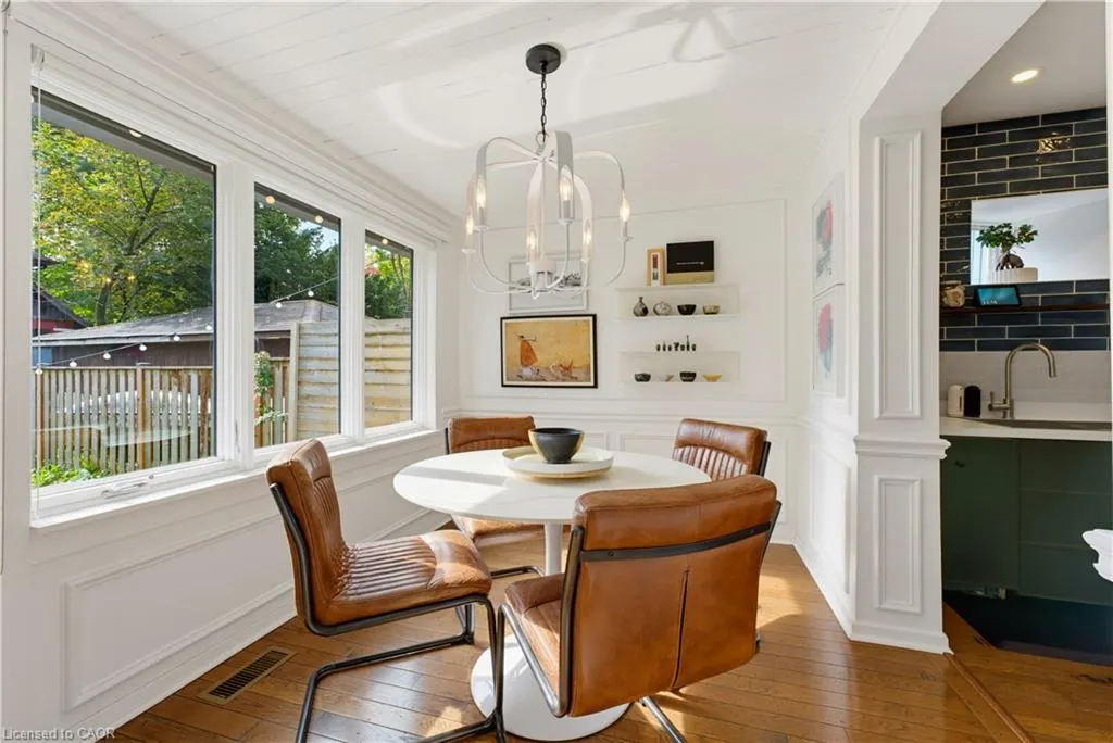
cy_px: 372
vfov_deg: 81.3
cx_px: 556
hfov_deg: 104.2
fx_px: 433
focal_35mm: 14
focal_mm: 14
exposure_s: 1/40
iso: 800
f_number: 10
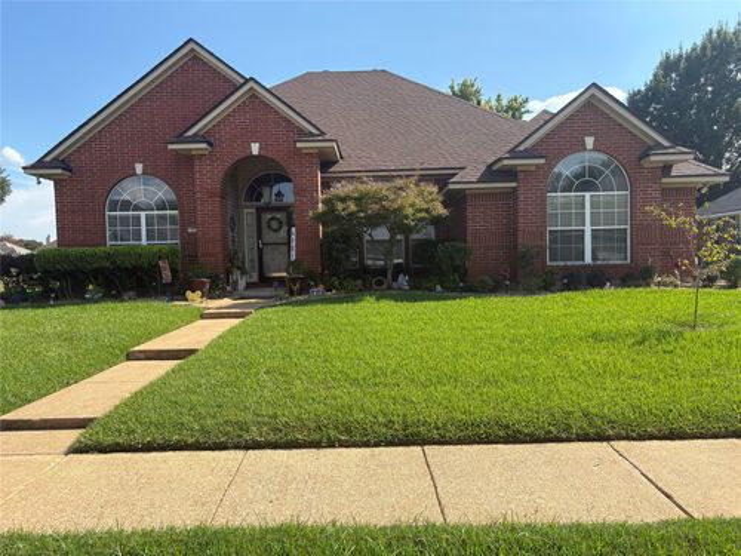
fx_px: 557
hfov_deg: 67.3
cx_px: 370
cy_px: 278
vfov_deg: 53.1
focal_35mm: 26
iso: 50
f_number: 1.6
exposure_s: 1/2451
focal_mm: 5.96
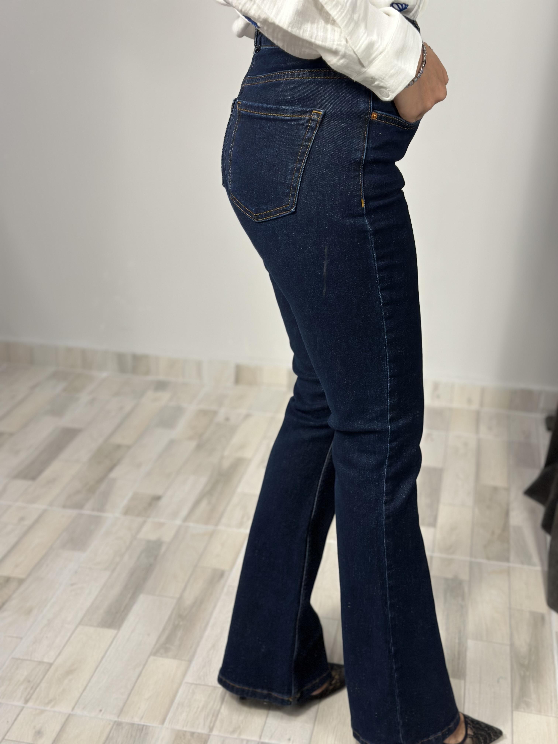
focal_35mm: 48
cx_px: 279
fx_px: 1032
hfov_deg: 30.3
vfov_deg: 39.7
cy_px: 372
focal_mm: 6.86
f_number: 1.78
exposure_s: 1/100
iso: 160
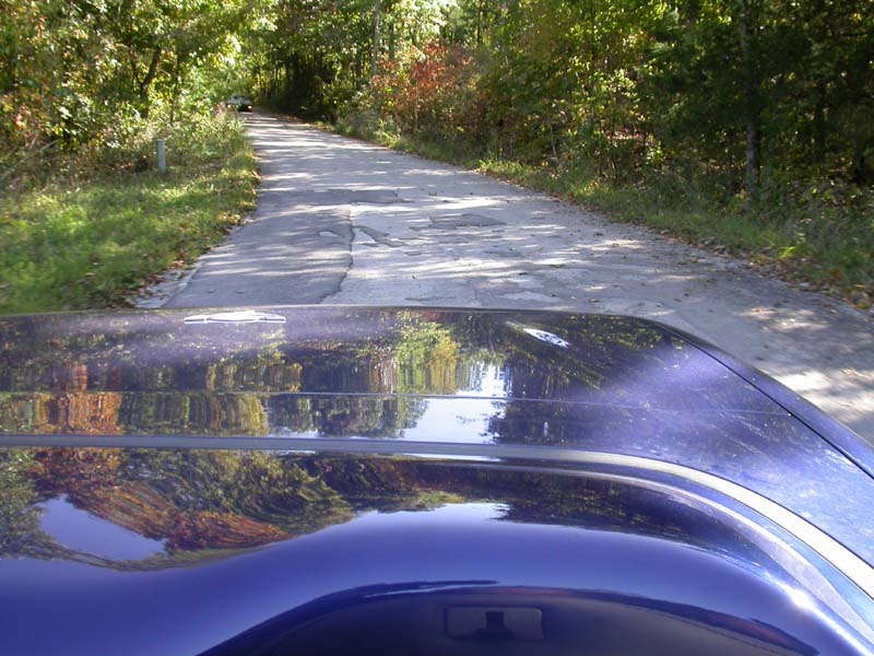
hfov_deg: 49.0
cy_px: 328
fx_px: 959
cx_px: 437
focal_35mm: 38
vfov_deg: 37.7
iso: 100
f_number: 4.2
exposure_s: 1/88.9
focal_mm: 7.85
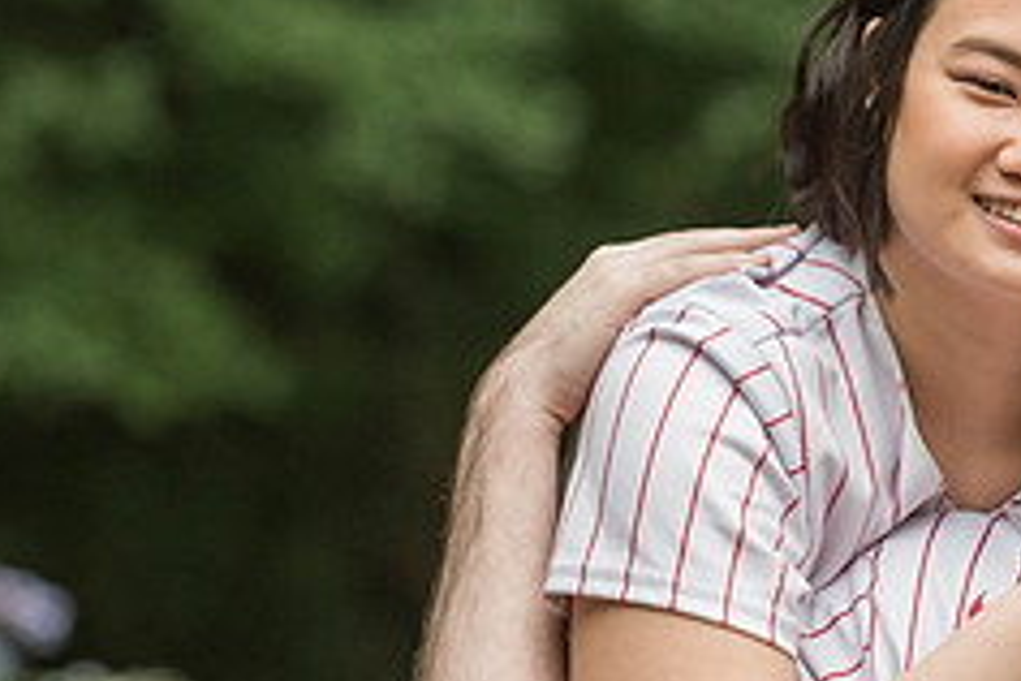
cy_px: 260
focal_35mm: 390
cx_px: 1013
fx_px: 11060
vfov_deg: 3.5
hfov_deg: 5.3
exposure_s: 1/1250
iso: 2000
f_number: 4
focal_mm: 155
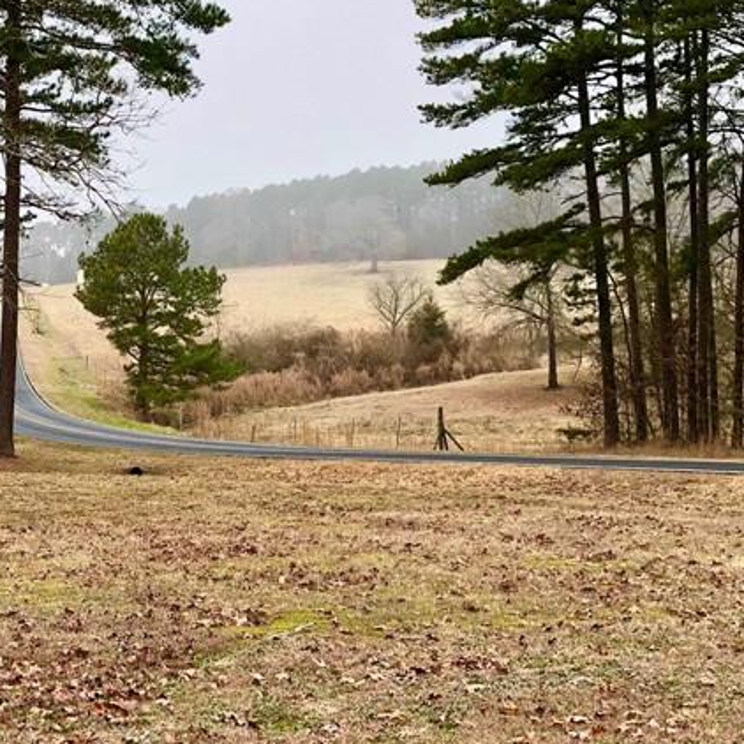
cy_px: 413
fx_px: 1459
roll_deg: +0.5
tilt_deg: -2.4
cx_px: 67
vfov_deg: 28.6
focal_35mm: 60
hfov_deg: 27.5
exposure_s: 1/289
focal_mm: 4
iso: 20
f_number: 1.8
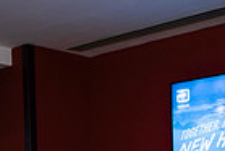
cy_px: 252
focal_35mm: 87
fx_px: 544
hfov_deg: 23.3
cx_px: 129
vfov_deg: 14.3
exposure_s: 1/100
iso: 320
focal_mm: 10
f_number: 1.8
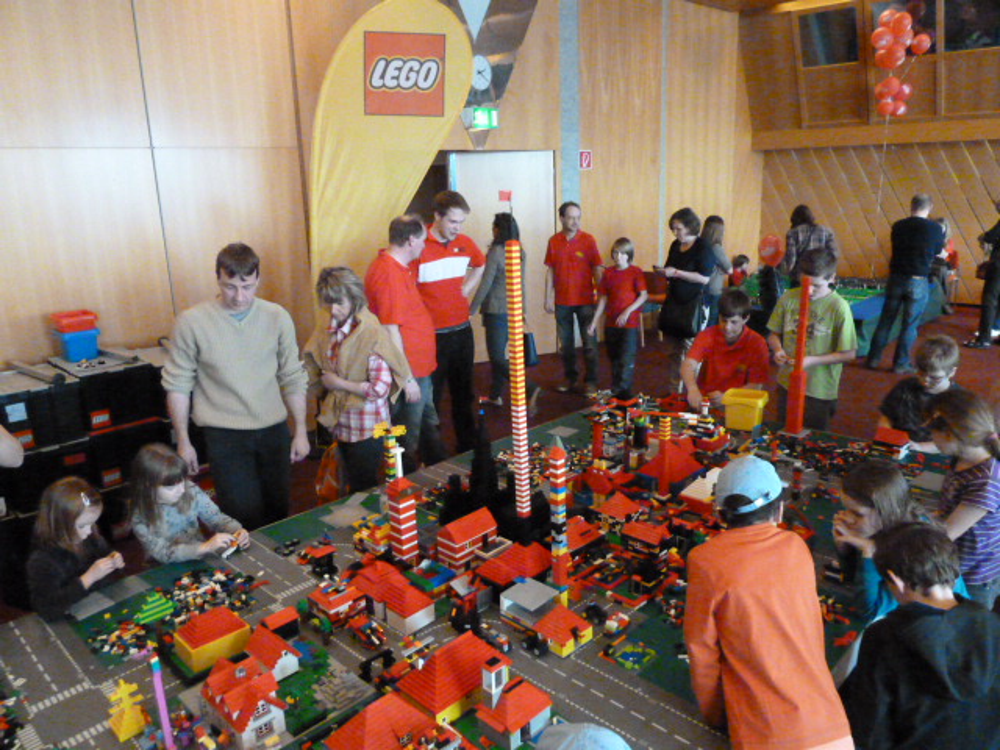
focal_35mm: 25
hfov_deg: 69.4
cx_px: 500
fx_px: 722
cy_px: 375
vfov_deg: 54.9
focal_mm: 4.1
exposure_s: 1/100
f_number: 3.3
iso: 1600
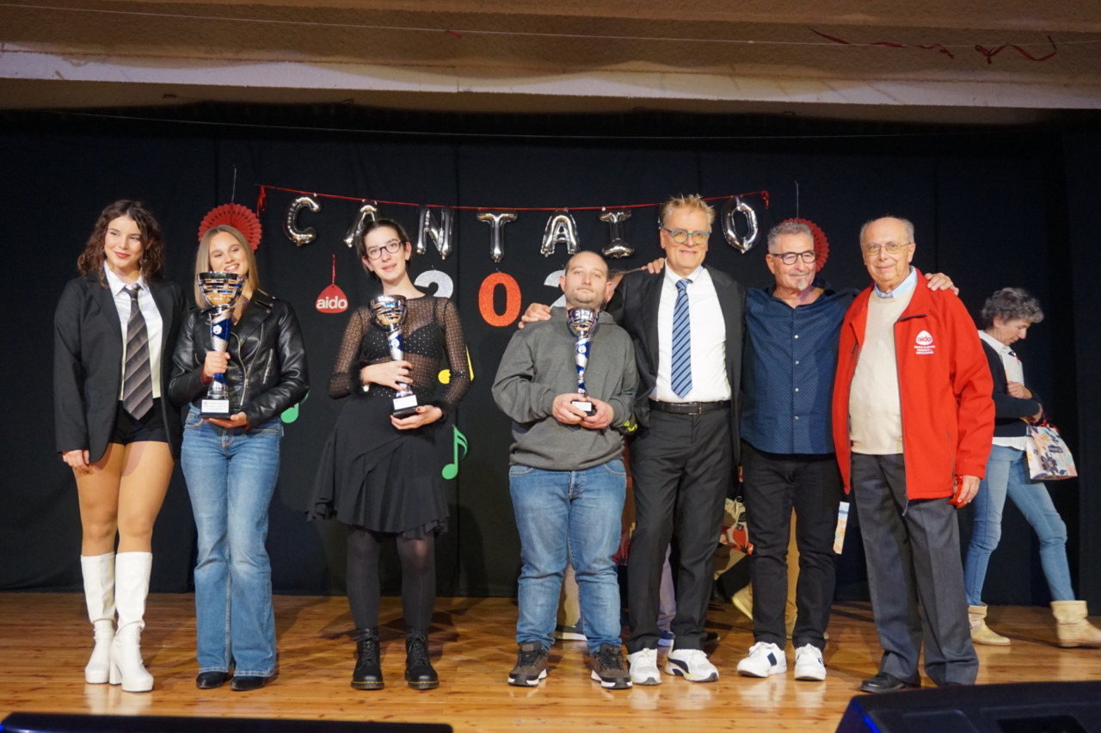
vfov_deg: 36.8
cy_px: 366
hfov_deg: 53.2
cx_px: 550
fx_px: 1100
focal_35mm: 36
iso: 1600
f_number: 4.5
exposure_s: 1/160
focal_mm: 24
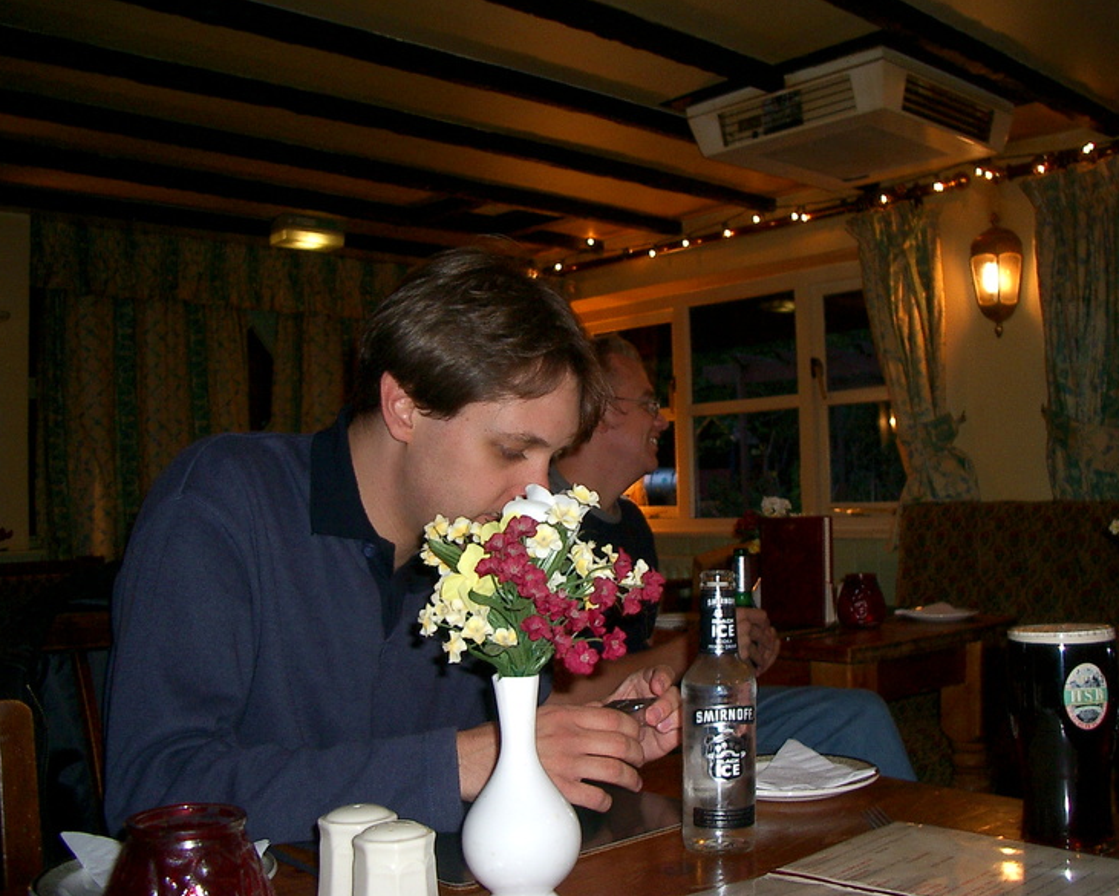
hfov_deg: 49.1
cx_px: 582
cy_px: 447
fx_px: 1226
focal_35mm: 37
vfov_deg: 40.1
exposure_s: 1/40
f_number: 2.6
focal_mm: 5.8
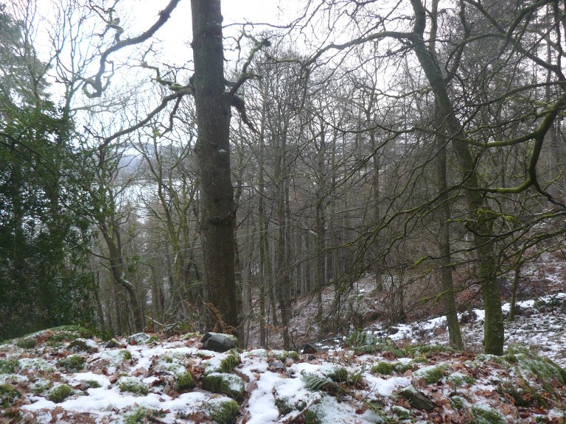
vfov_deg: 39.7
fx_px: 589
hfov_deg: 51.4
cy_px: 212
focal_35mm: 36
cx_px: 283
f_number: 2.8
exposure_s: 1/80
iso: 100
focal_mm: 6
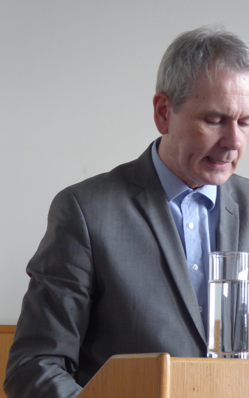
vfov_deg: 17.5
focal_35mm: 119
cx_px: 247
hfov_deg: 10.9
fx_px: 1292
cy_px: 199
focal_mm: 15
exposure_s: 1/8
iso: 250
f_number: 4.8
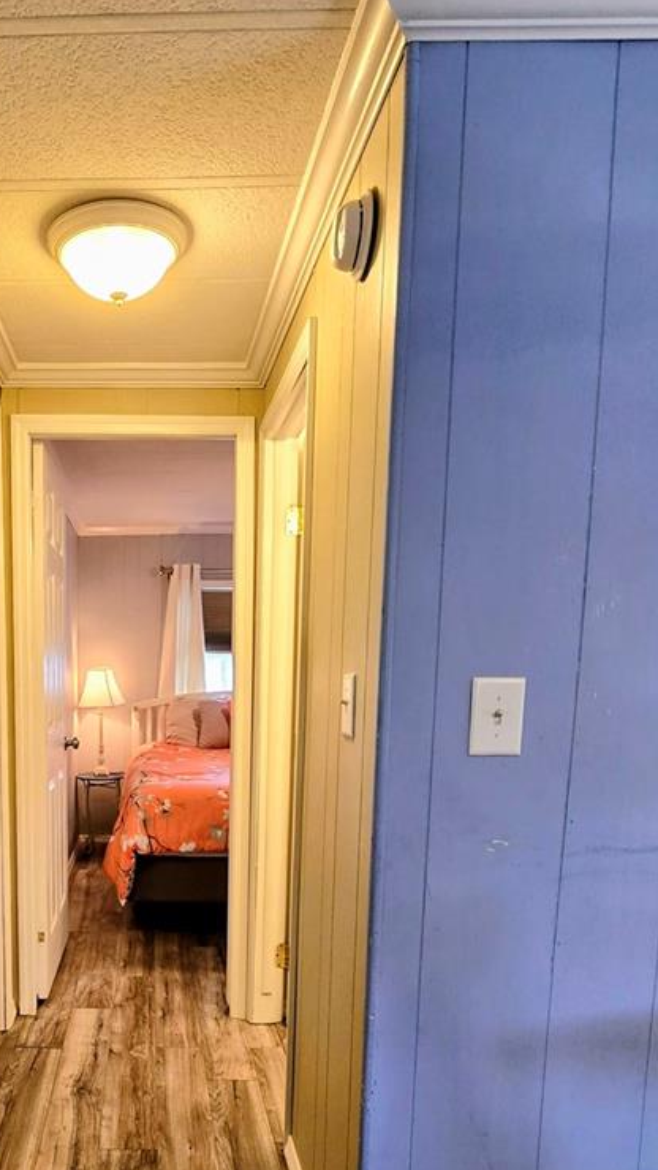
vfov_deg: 76.5
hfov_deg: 46.9
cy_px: 769
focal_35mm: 23
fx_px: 713
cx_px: 131
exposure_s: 1/60
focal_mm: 2.2
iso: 200
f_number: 2.2
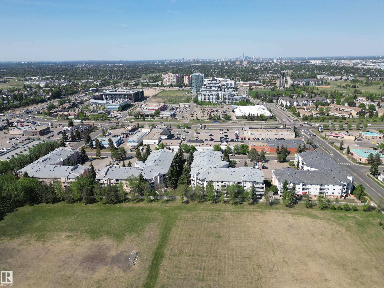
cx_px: 192
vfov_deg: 56.8
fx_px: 266
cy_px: 144
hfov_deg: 71.6
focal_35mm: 24
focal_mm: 6.72
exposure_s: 1/2500
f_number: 1.7
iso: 100
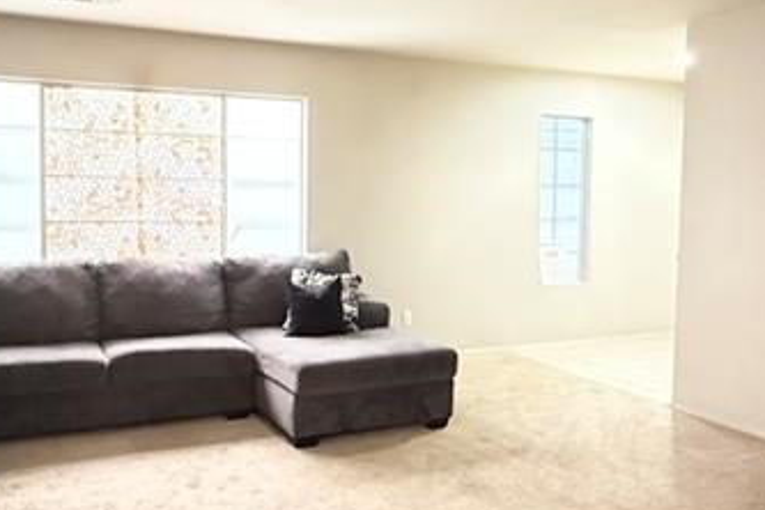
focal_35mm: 35
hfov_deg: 54.3
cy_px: 239
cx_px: 338
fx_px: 744
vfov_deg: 37.8
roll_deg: -0.3
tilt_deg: -3.0
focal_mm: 2.22
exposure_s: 1/30
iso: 2000
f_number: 2.2
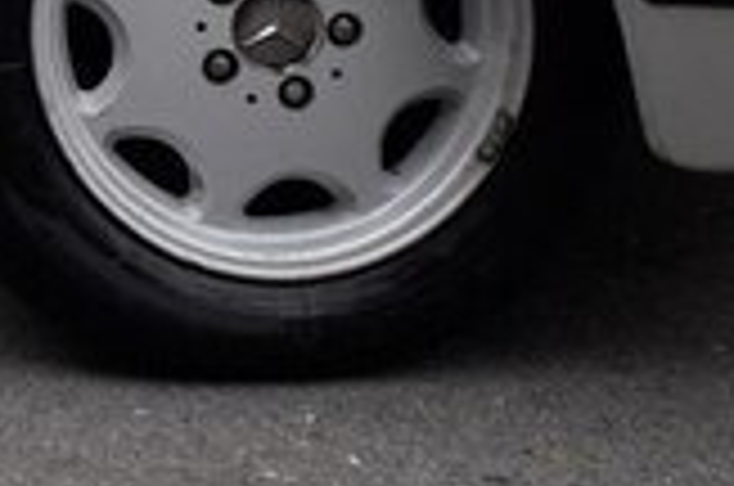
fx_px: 2320
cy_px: -191
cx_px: -468
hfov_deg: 16.0
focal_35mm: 114
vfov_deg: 11.6
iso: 40
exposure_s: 1/393
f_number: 1.9
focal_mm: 3.6
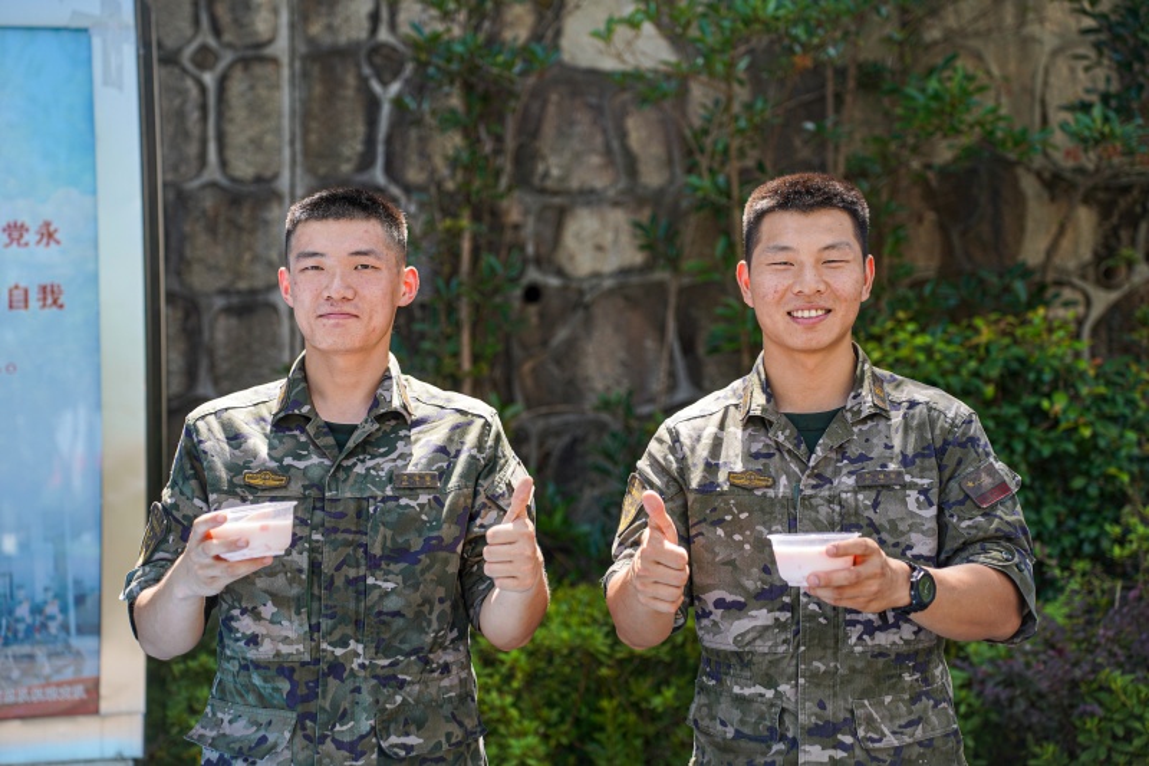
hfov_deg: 38.2
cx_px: 574
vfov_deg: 26.0
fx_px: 1659
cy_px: 383
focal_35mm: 52
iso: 100
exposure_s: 1/500
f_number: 2.8
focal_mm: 52
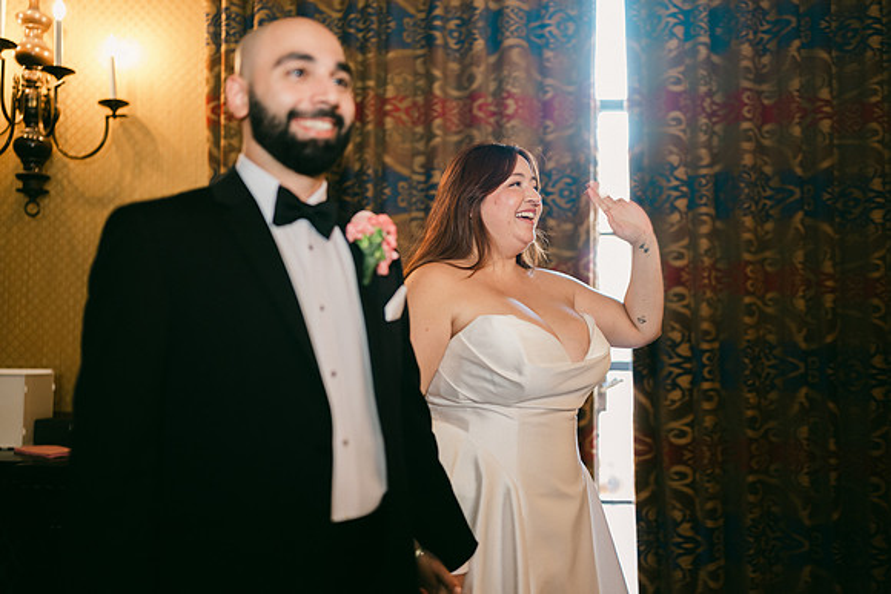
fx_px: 884
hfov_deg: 53.5
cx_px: 446
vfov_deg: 37.2
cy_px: 297
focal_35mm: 36
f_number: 1.2
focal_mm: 35
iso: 640
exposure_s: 1/125
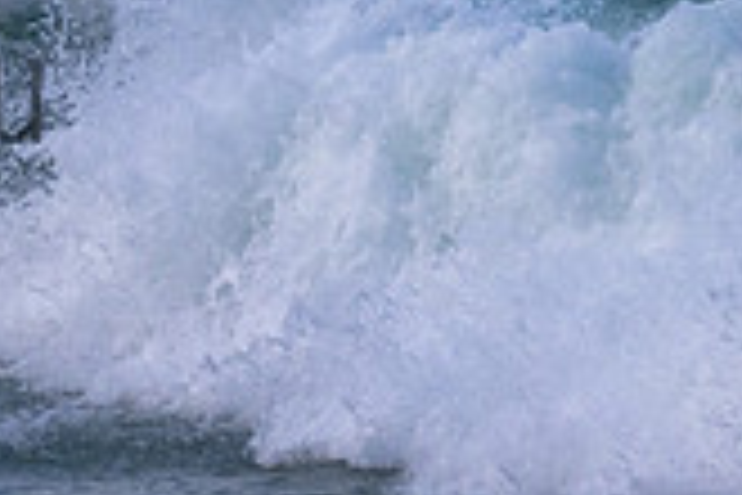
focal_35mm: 2810
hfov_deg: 0.7
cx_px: -432
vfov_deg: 0.5
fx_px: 57913
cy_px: 38
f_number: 11
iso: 2500
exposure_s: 1/2000
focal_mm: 800
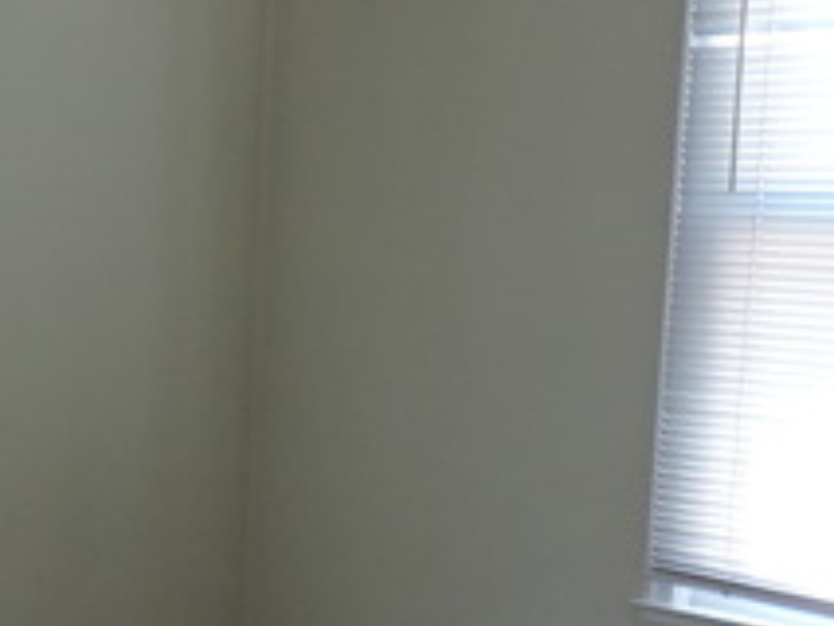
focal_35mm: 72
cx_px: 157
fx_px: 1736
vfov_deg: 20.3
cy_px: 473
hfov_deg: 26.5
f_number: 3
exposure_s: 1/30
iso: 400
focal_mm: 4.3
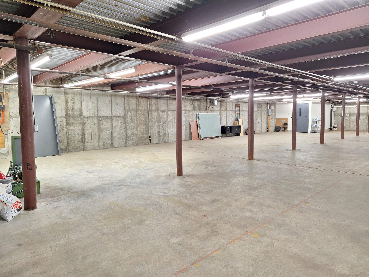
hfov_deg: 73.9
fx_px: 245
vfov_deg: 58.9
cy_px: 138
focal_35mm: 23
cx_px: 184
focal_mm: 5.54
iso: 250
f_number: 1.8
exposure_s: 1/30
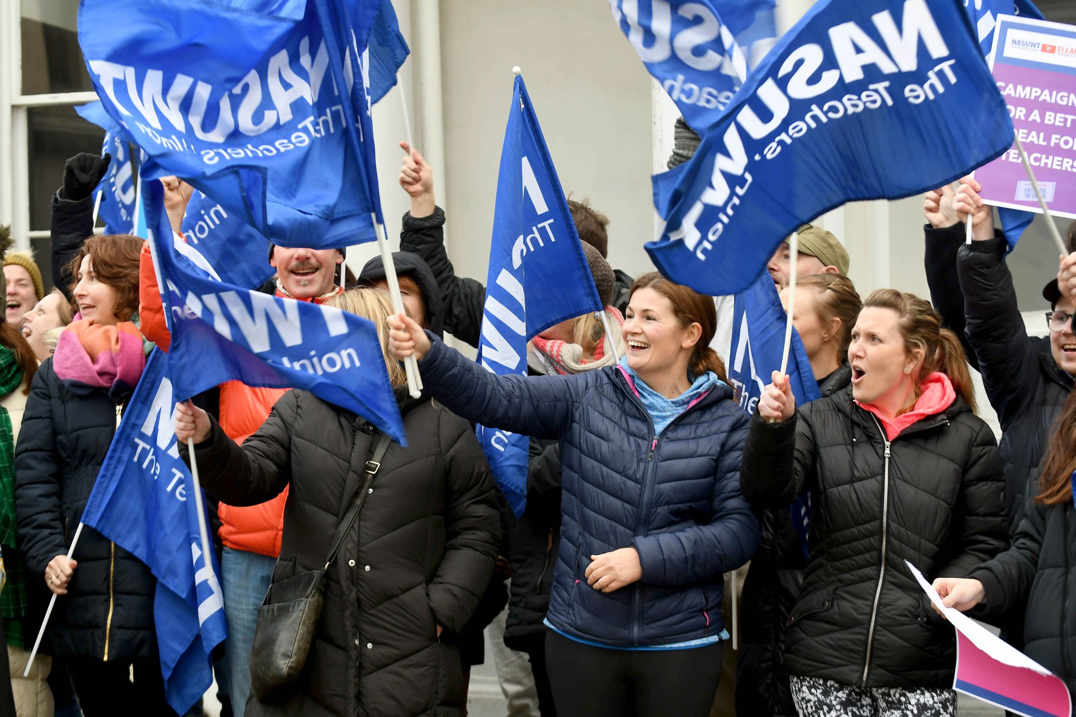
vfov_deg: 11.1
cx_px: 538
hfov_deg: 16.7
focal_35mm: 123
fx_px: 3676
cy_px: 358
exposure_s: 1/160
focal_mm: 82
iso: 500
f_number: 6.3
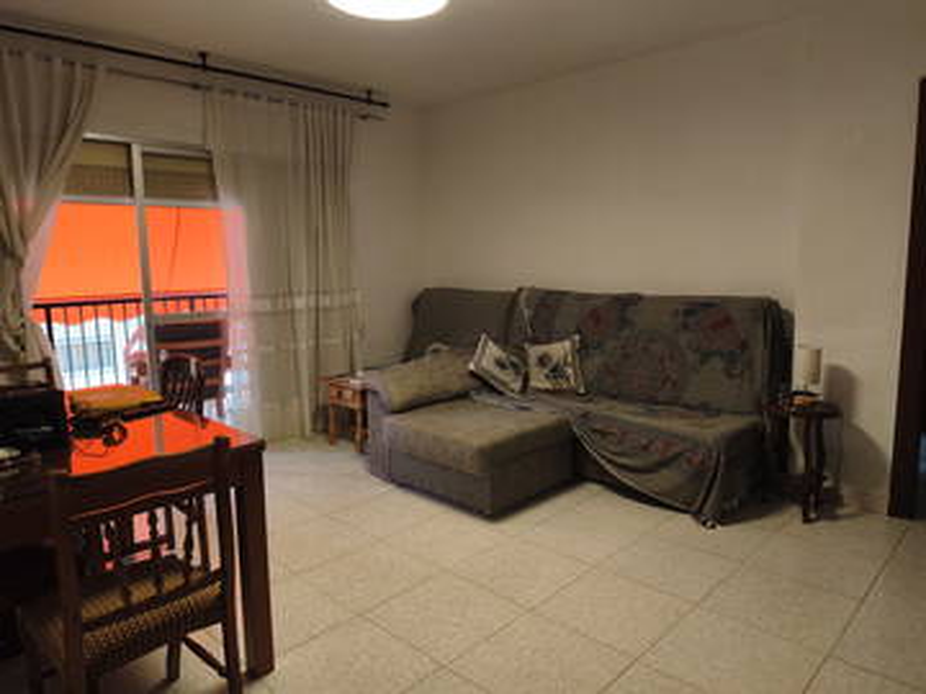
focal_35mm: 23
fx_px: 615
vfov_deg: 58.9
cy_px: 347
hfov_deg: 73.9
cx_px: 463
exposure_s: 1/50
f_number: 1.7
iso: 400
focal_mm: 6.06
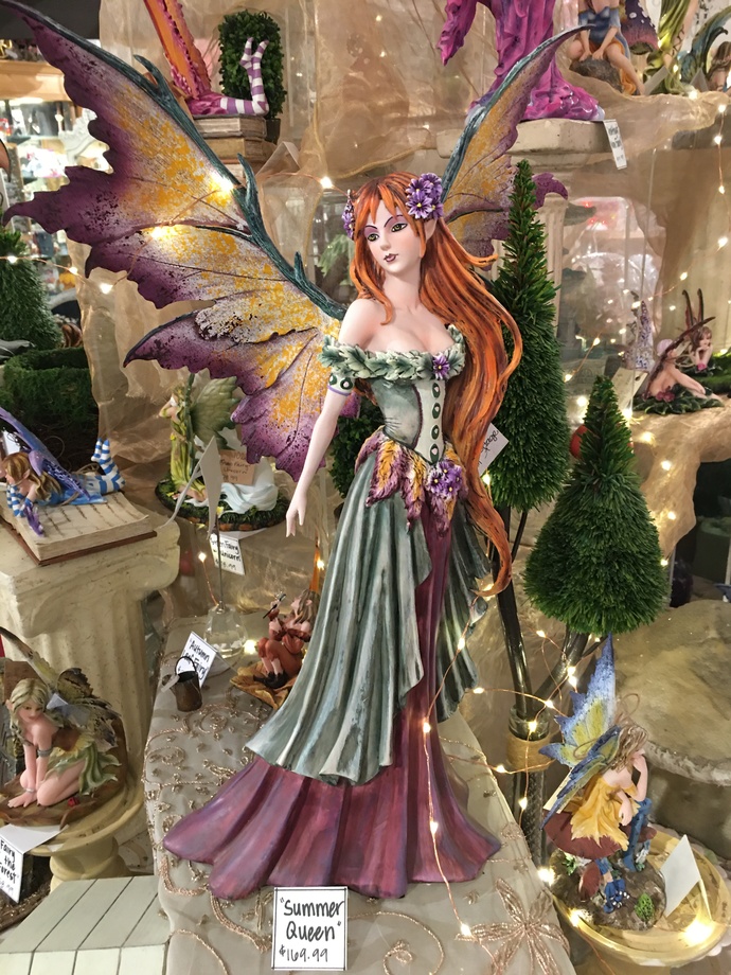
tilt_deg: -19.9
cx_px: 366
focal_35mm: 29
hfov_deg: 48.2
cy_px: 488
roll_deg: +2.9
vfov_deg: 61.7
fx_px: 817
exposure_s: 1/10
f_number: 2.2
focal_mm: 4.15
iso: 80
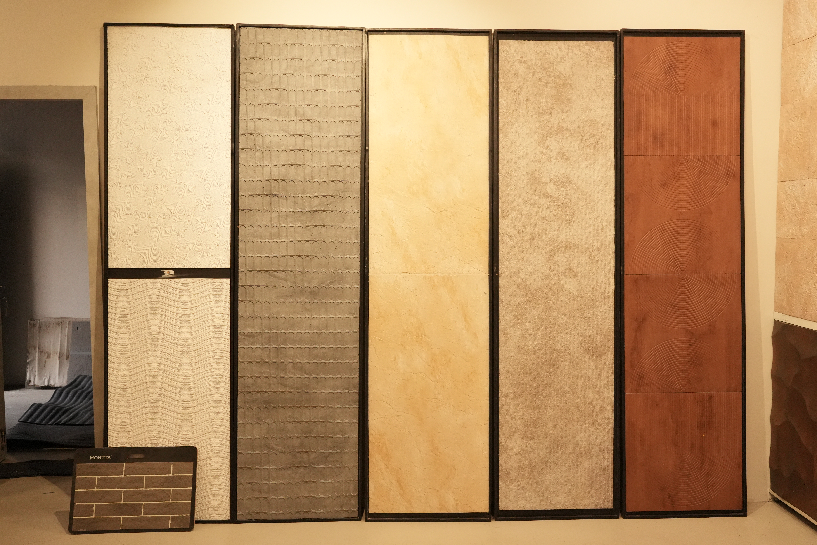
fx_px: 794
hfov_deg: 54.4
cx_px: 408
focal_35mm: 35
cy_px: 272
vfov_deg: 37.9
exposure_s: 1/160
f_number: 7.1
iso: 5000
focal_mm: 35
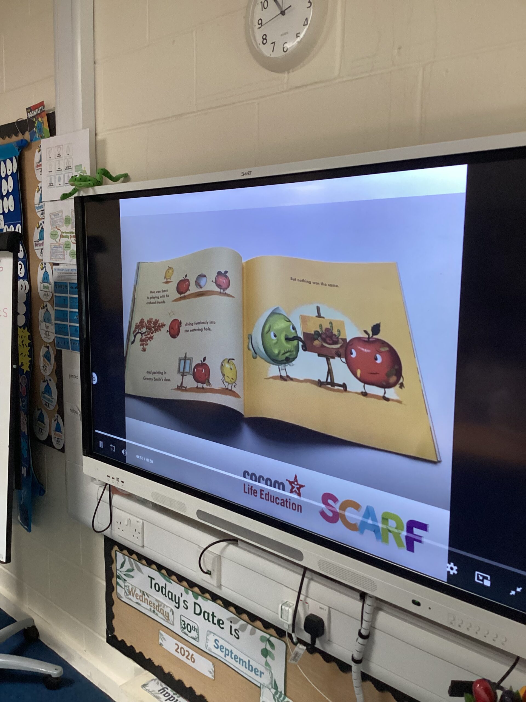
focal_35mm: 31
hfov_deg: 45.4
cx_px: 263
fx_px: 628
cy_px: 351
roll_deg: -0.7
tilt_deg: -9.1
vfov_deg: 58.4
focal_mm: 3.3
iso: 250
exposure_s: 1/60
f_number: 2.4
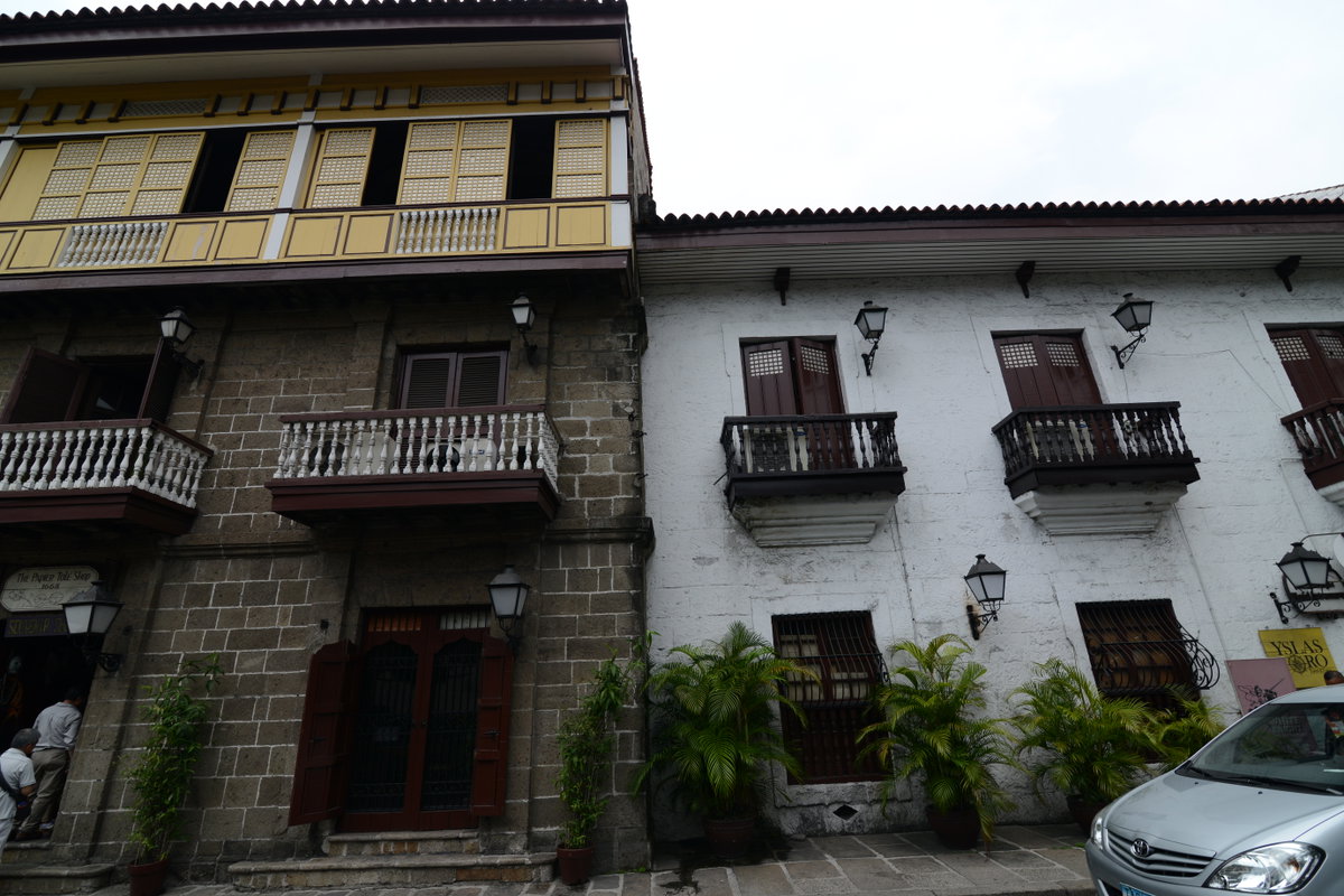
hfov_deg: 96.7
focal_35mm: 16
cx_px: 672
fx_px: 597
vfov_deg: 73.7
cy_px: 448
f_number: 4
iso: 400
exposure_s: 1/2000
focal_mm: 16
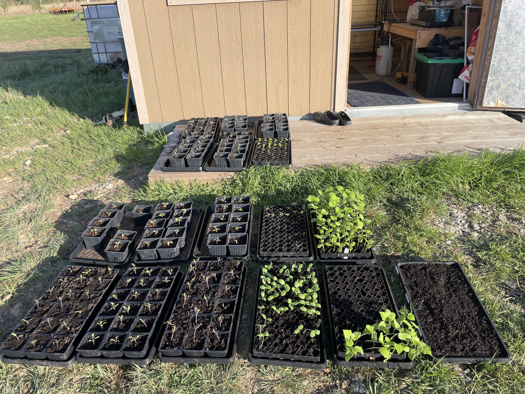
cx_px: 262
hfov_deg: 67.3
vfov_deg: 53.1
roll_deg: +3.0
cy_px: 197
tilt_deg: -27.2
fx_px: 394
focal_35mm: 26
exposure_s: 1/1416
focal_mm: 4.2
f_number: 1.6
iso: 32
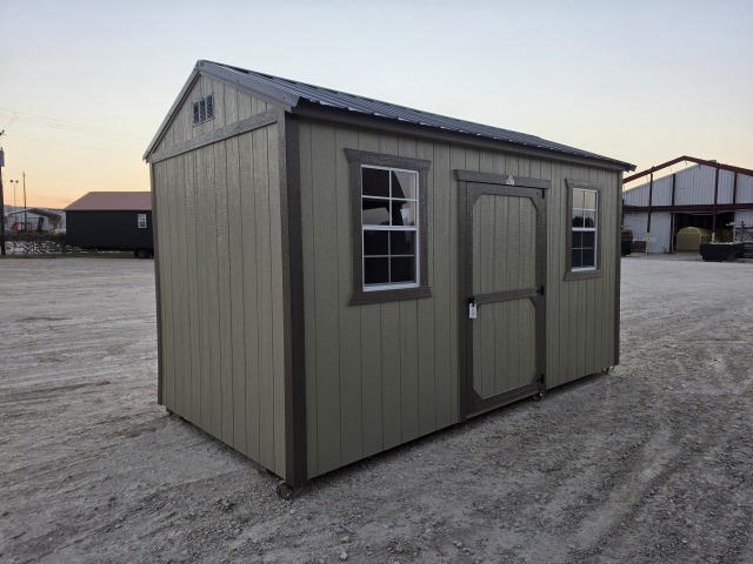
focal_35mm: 23
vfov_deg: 58.9
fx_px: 500
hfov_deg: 73.9
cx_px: 376
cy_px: 282
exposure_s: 1/180
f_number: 1.4
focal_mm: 6.5
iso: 40
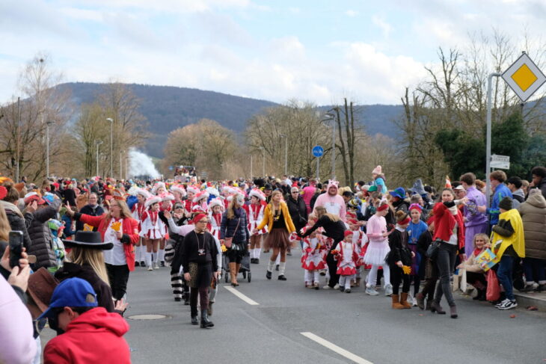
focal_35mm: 67
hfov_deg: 30.1
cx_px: 273
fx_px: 1016
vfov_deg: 20.3
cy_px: 182
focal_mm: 44.4
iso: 400
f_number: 6.4
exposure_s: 1/400
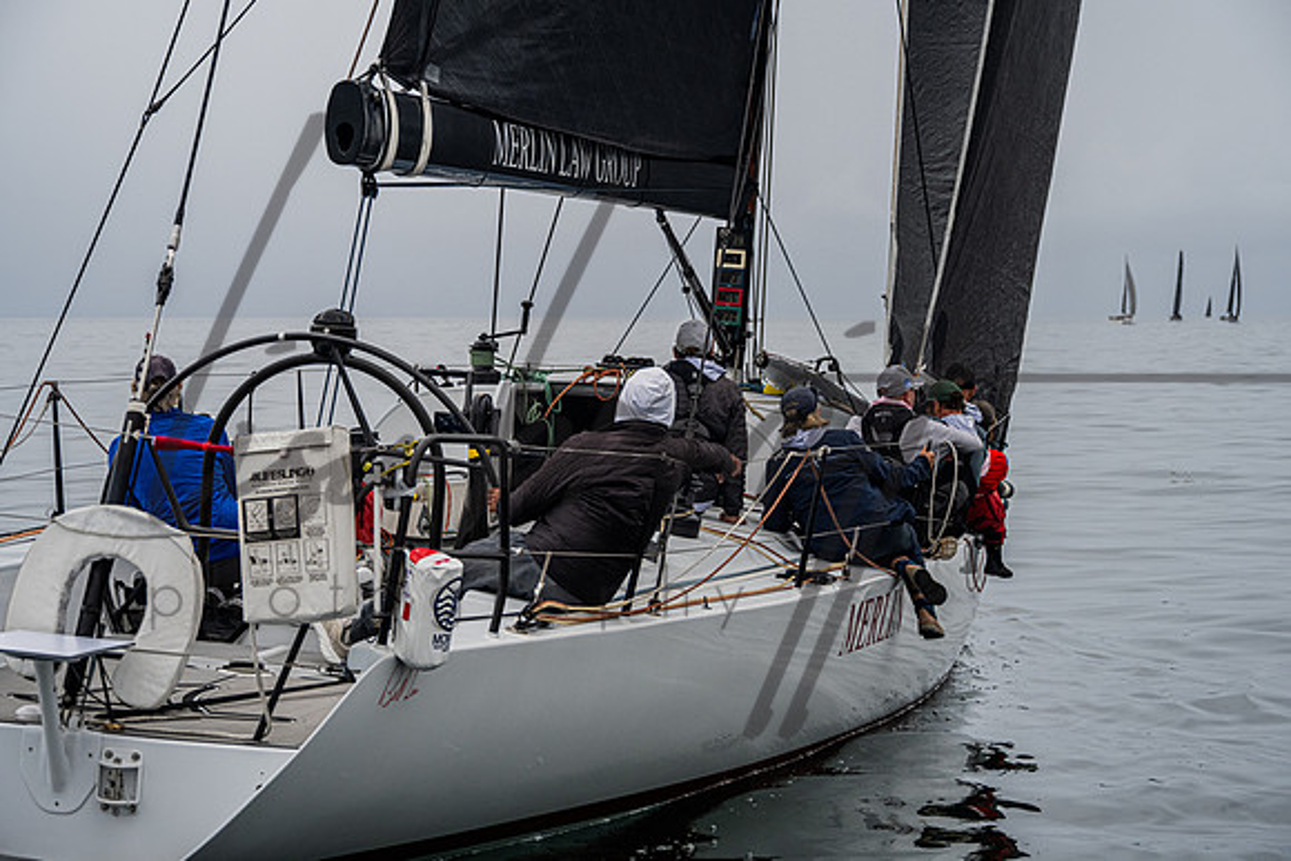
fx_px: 3444
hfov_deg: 21.2
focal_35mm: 96
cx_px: 648
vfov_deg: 14.3
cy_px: 431
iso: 800
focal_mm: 89
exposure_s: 1/2500
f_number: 6.3
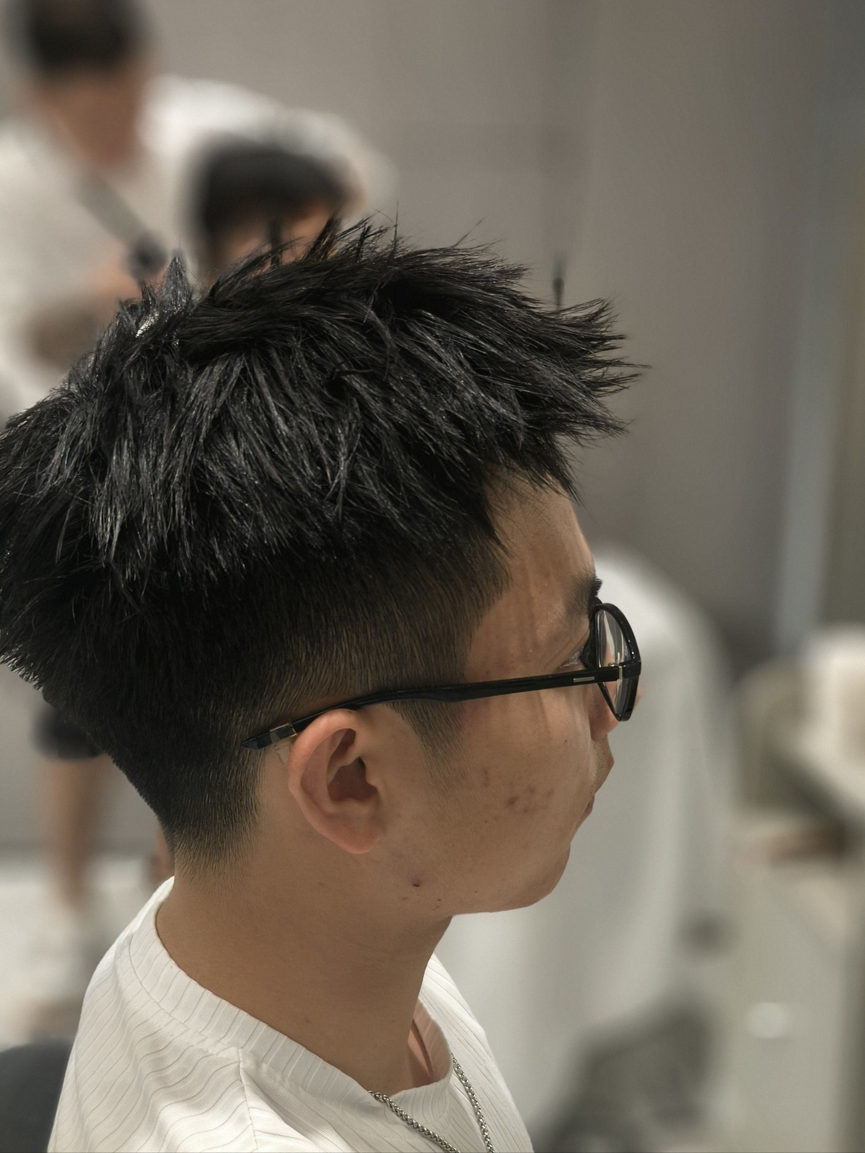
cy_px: 576
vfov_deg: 40.4
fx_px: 1566
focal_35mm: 47
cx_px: 432
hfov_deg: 30.9
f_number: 4.5
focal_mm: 7.08
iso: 250
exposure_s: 1/120
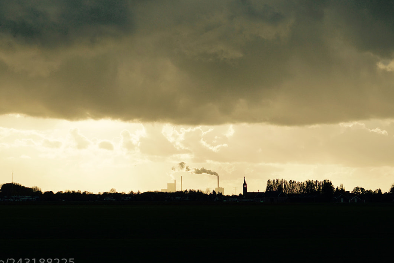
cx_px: 178
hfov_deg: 37.5
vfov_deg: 25.4
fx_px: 580
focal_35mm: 53
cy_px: 93
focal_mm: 35
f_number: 5
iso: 400
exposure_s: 1/3200
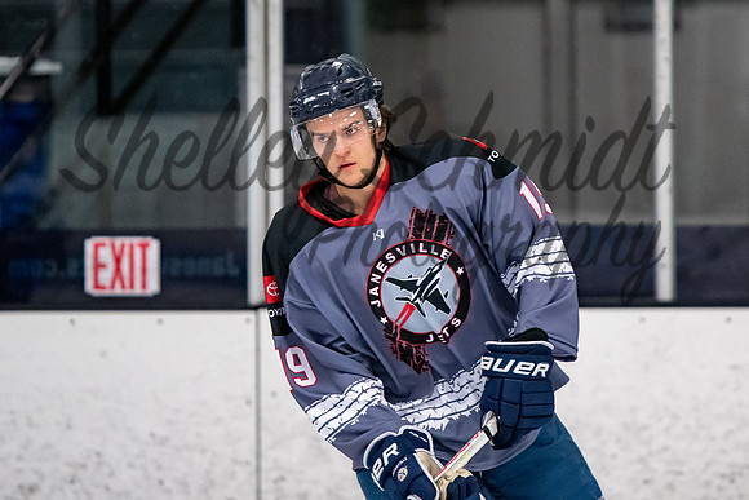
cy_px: 142
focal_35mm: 441
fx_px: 9181
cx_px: 407
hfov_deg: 4.7
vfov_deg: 3.1
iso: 2000
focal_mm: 200
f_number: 3.2
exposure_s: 1/800
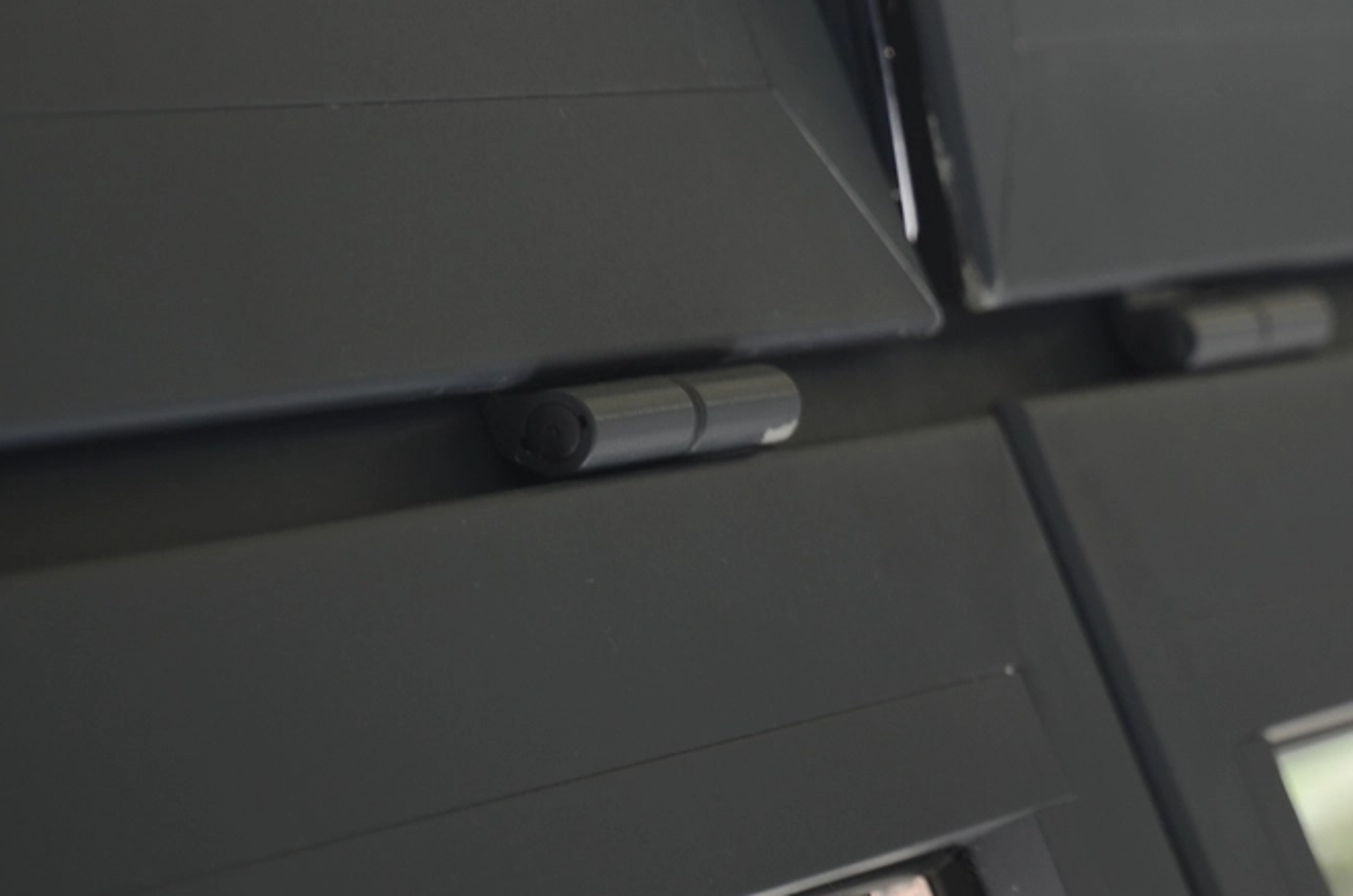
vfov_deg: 4.7
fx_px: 10846
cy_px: 207
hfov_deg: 7.1
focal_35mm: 289
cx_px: 1138
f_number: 5.6
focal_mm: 85
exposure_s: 1/60
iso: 100
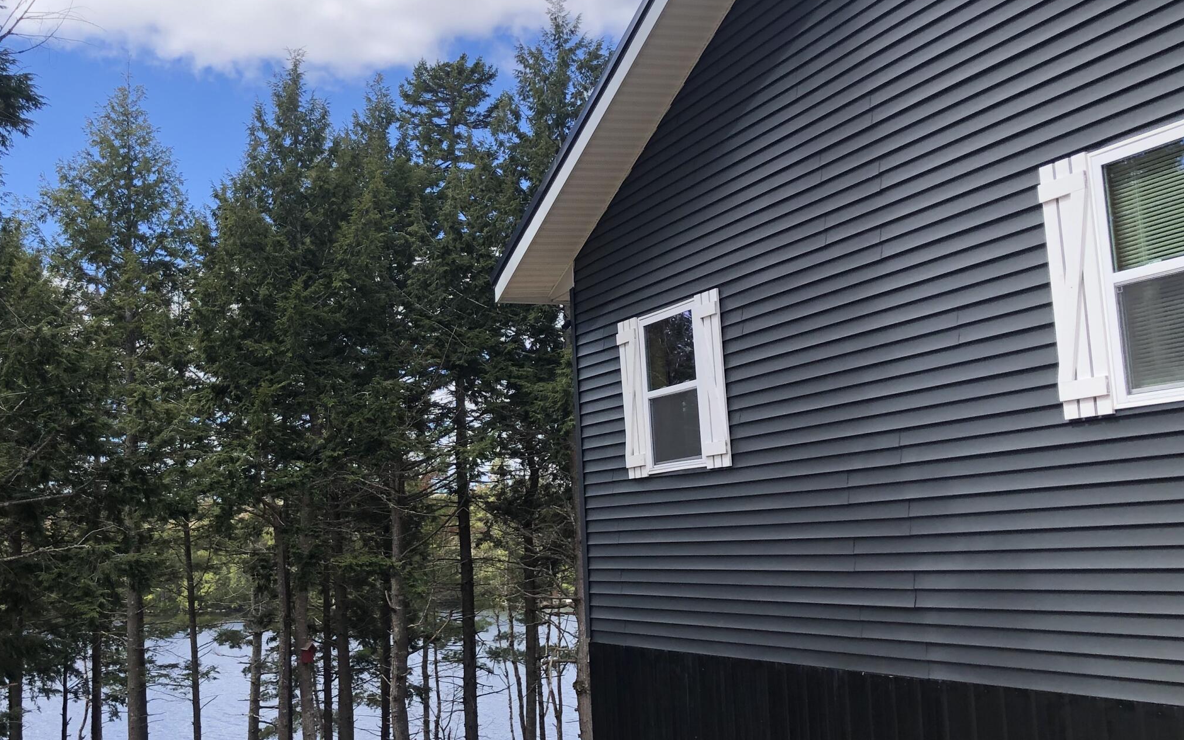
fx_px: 1420
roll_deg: +1.8
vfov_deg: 29.2
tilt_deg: +8.5
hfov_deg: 44.5
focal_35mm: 44
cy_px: 341
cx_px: 377
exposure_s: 1/960
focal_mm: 3.99
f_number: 1.8
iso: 20
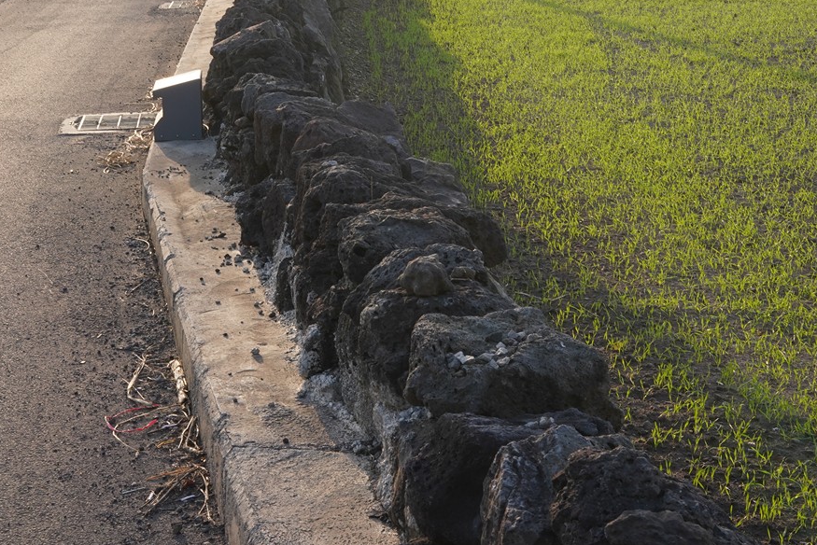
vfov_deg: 16.8
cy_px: 37
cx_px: 452
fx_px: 1816
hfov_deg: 25.3
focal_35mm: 80
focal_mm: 35
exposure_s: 1/100
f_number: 13
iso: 400
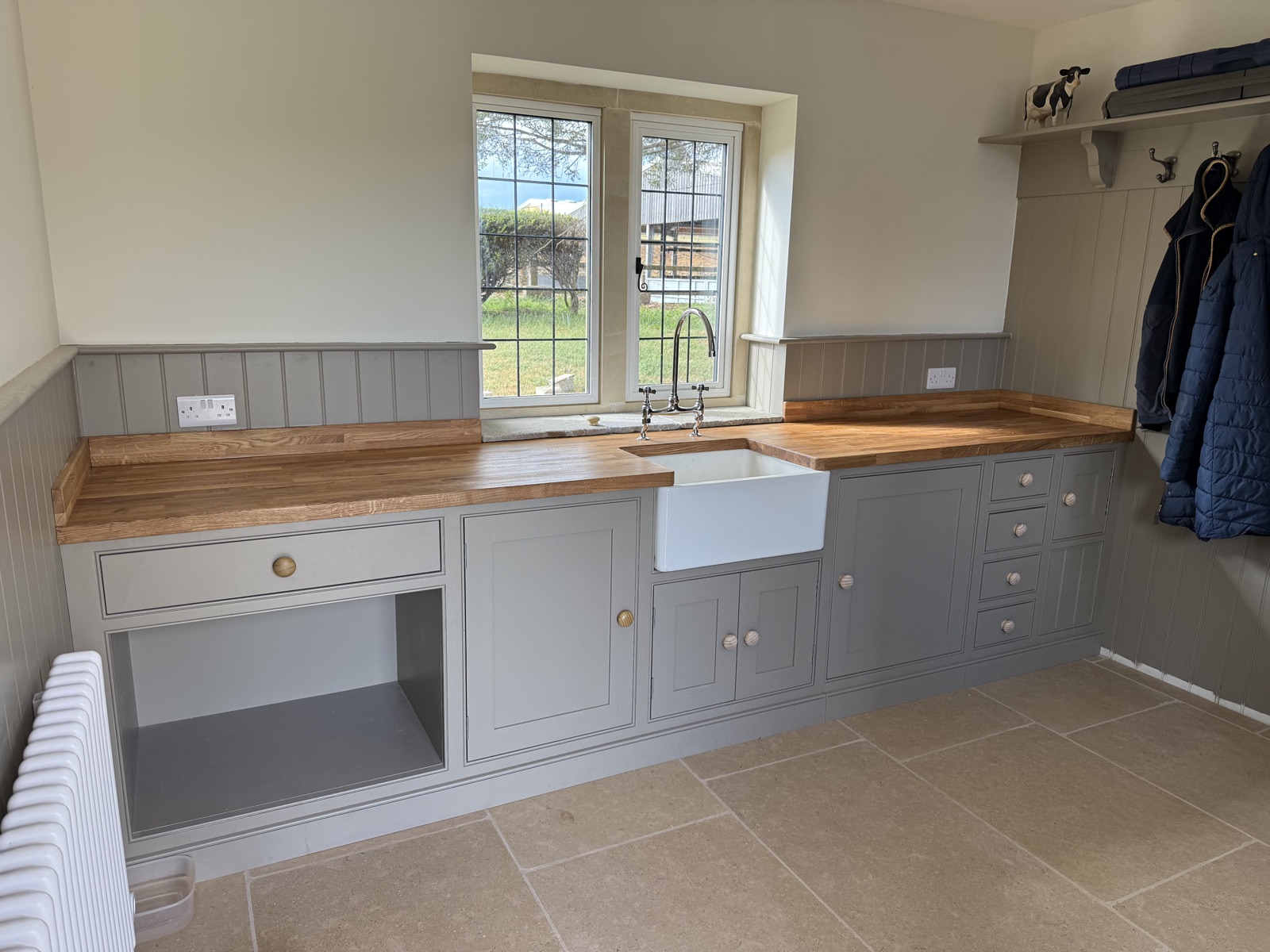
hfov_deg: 71.6
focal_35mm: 24
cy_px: 476
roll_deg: -1.3
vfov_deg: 56.8
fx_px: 881
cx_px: 635
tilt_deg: -13.0
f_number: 1.78
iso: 80
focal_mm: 6.76
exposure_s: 1/153
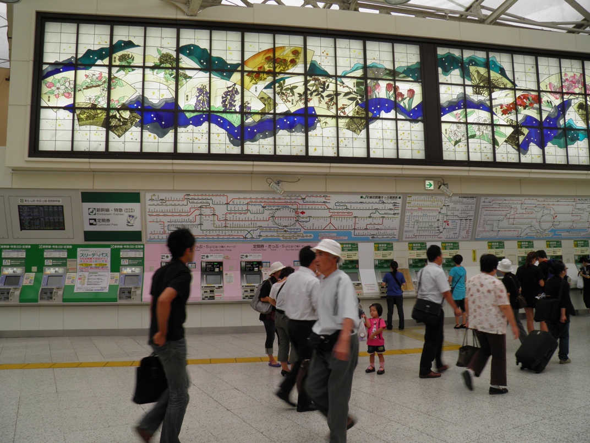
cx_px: 295
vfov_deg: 49.7
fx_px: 477
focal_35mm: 28
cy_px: 222
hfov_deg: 63.4
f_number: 4.5
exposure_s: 1/50
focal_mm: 4.9
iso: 50
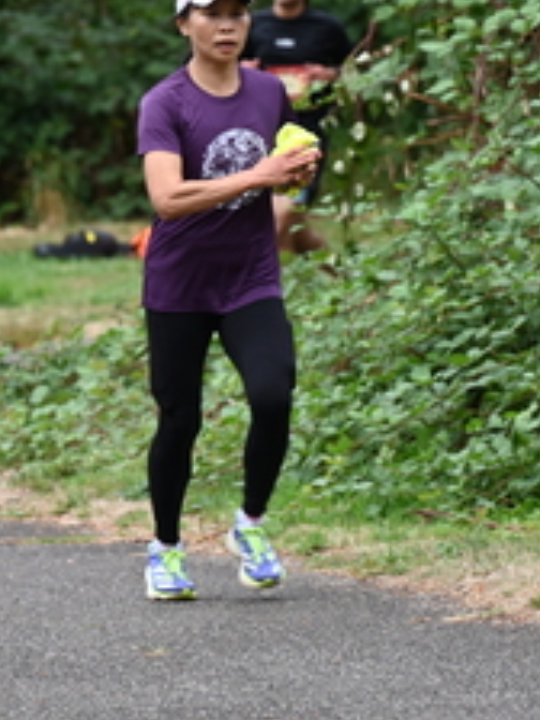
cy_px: 182
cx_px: 122
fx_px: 9838
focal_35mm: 473
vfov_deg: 4.2
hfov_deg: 3.1
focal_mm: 200
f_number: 6.3
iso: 400
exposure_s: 1/320
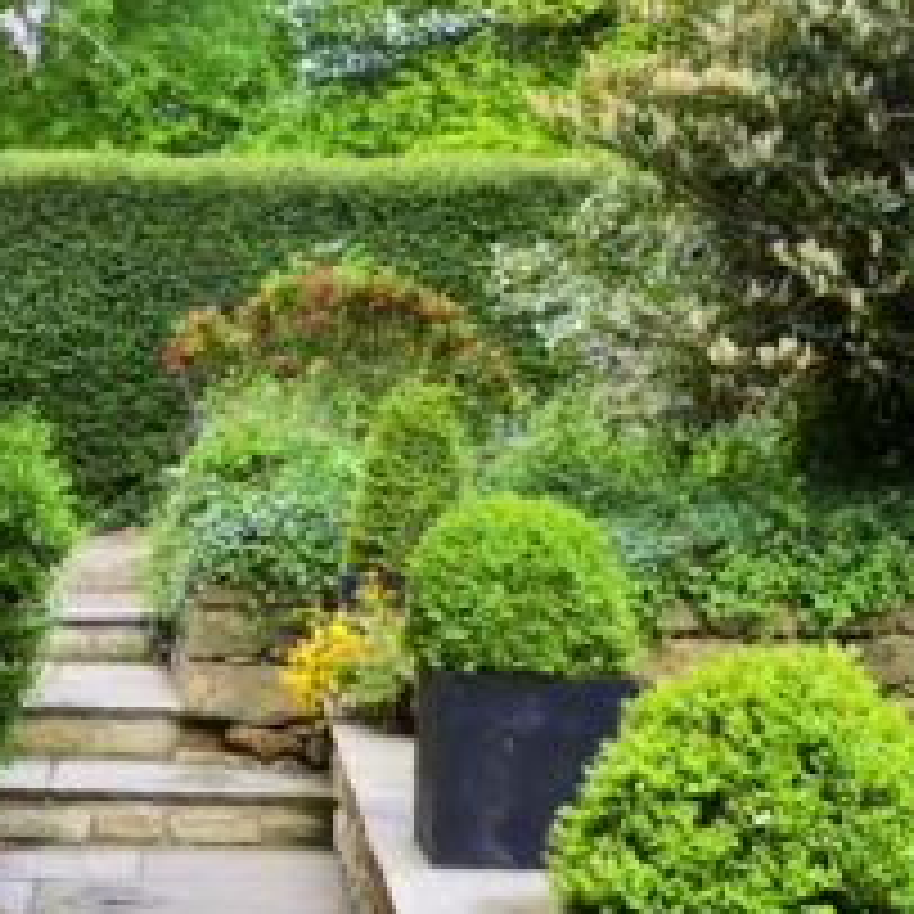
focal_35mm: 96
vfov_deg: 18.1
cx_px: -99
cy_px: 398
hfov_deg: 17.5
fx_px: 2868
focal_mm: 24
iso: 200
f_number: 14
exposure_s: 1/30
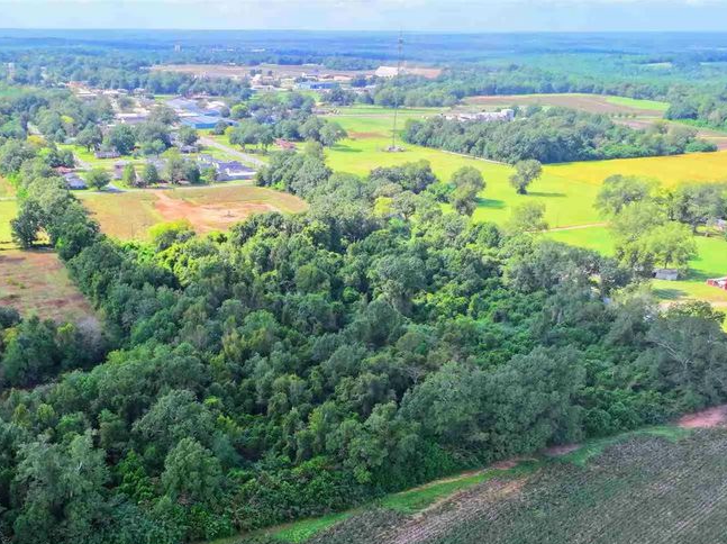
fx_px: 797
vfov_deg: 36.5
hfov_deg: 48.5
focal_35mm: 38
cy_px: 430
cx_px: 263
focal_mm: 12.29
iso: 100
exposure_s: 1/120
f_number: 4.5
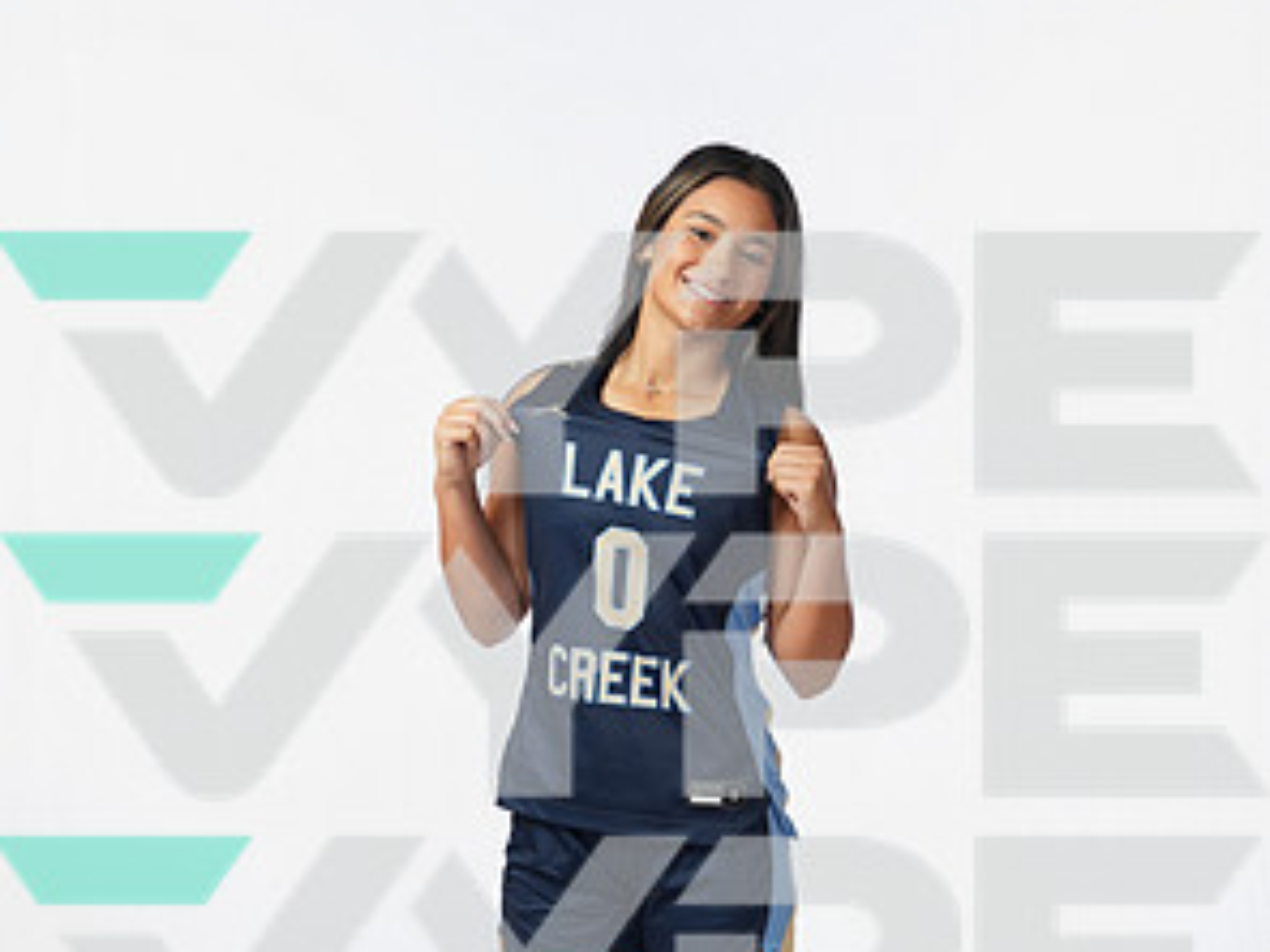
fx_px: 2678
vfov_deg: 20.1
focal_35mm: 73
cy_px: 669
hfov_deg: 26.7
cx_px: 635
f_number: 6.3
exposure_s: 1/200
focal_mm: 50
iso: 800
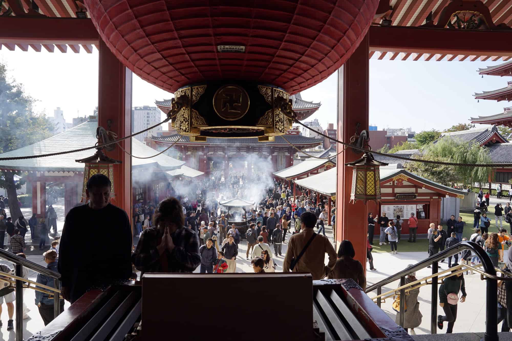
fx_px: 341
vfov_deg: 53.1
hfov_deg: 73.7
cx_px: 256
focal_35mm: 24
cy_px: 170
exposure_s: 1/100
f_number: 9
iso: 100
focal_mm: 24
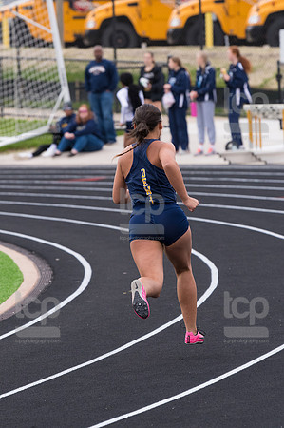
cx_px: 142
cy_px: 214
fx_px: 3202
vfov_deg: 7.6
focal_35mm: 270
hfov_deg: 5.1
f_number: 5
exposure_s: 1/2000
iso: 1250
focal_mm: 180
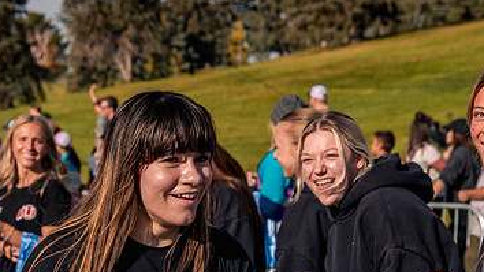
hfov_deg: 19.7
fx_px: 1386
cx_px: 163
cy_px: 216
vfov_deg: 11.2
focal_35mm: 108
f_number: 5.6
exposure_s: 1/1250
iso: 200
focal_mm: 62
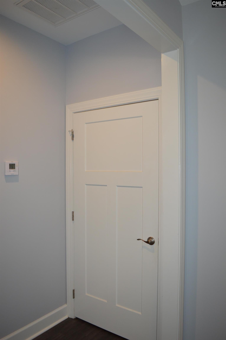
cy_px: 170
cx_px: 113
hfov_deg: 47.8
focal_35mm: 27
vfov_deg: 67.4
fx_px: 255
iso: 400
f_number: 4
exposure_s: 1/60
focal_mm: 18
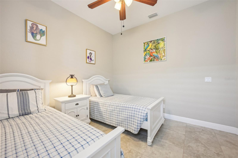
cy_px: 79
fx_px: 92
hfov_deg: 104.3
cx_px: 119
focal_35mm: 14
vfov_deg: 81.1
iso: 400
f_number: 8
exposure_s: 1/13
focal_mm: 14
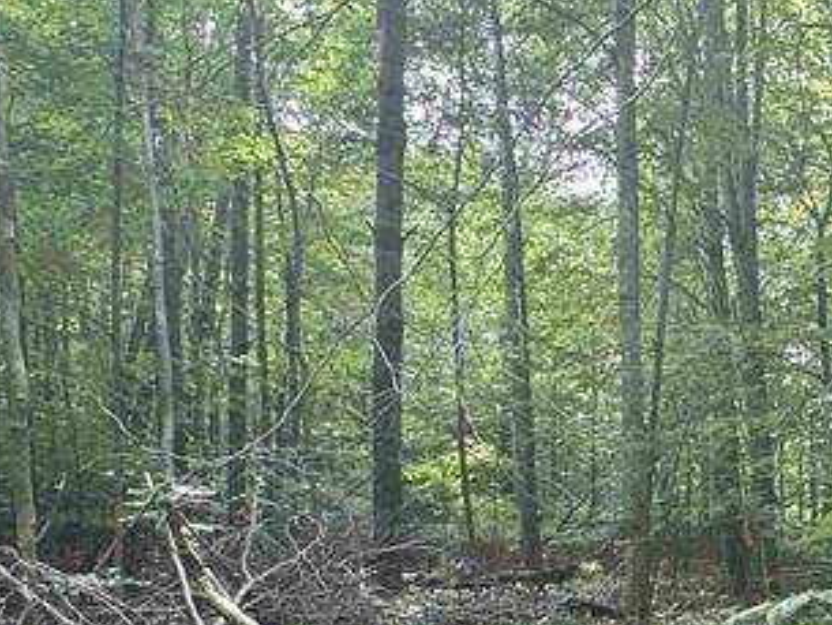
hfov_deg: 34.6
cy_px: 622
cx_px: 925
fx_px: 1130
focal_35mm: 47
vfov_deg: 29.0
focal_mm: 2.22
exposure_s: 1/99
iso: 125
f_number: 2.2
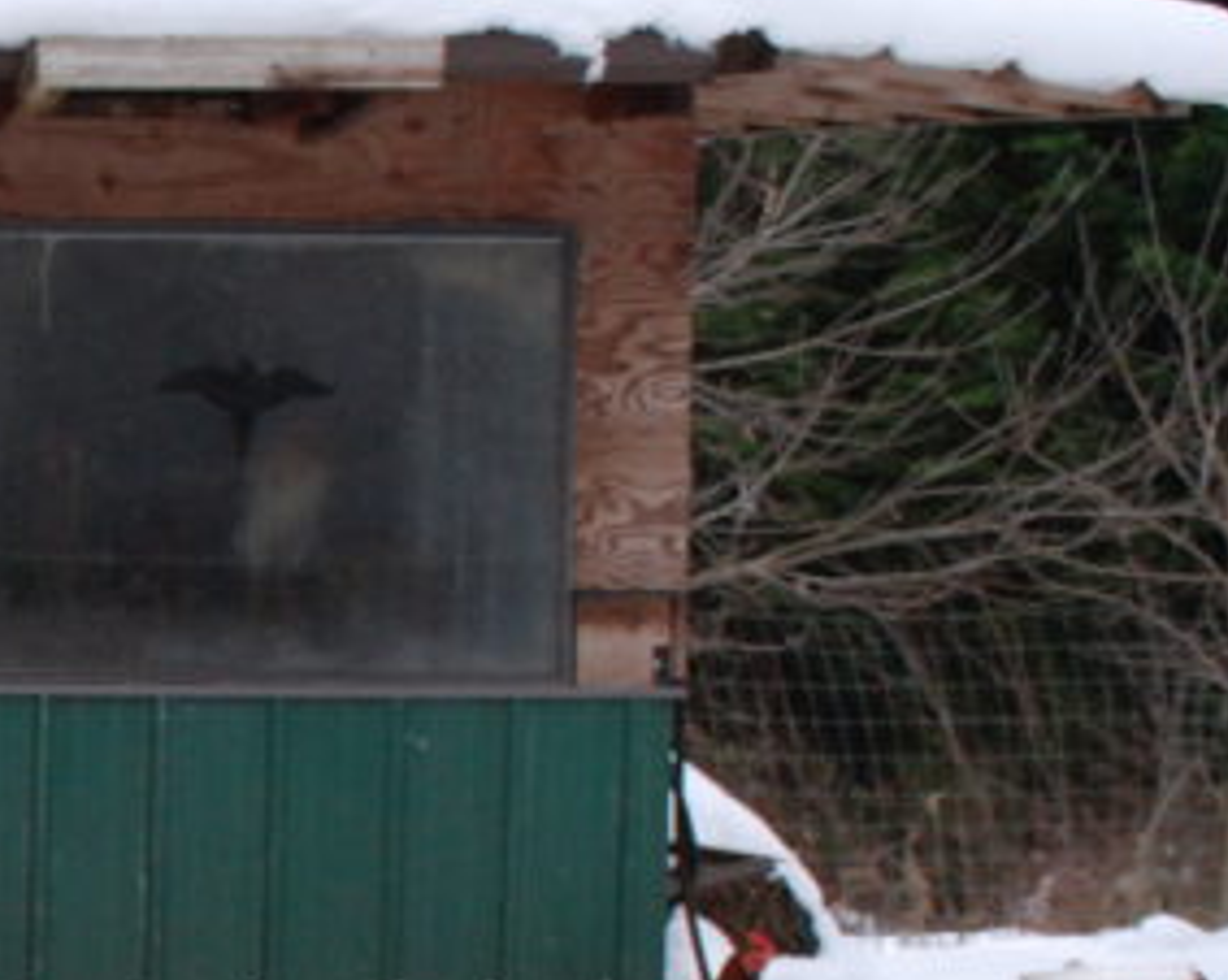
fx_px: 5557
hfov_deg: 11.8
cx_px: -811
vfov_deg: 10.0
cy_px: 1106
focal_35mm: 153
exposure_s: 1/200
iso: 800
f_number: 6.3
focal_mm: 30
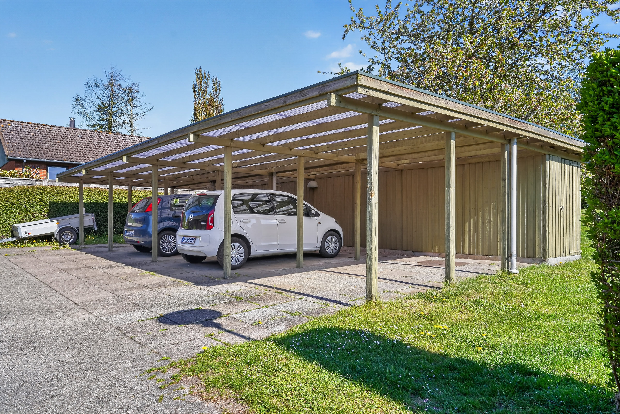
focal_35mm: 25
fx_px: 431
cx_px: 310
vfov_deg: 51.3
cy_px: 207
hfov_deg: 71.5
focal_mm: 25
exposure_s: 1/125
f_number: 8
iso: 400
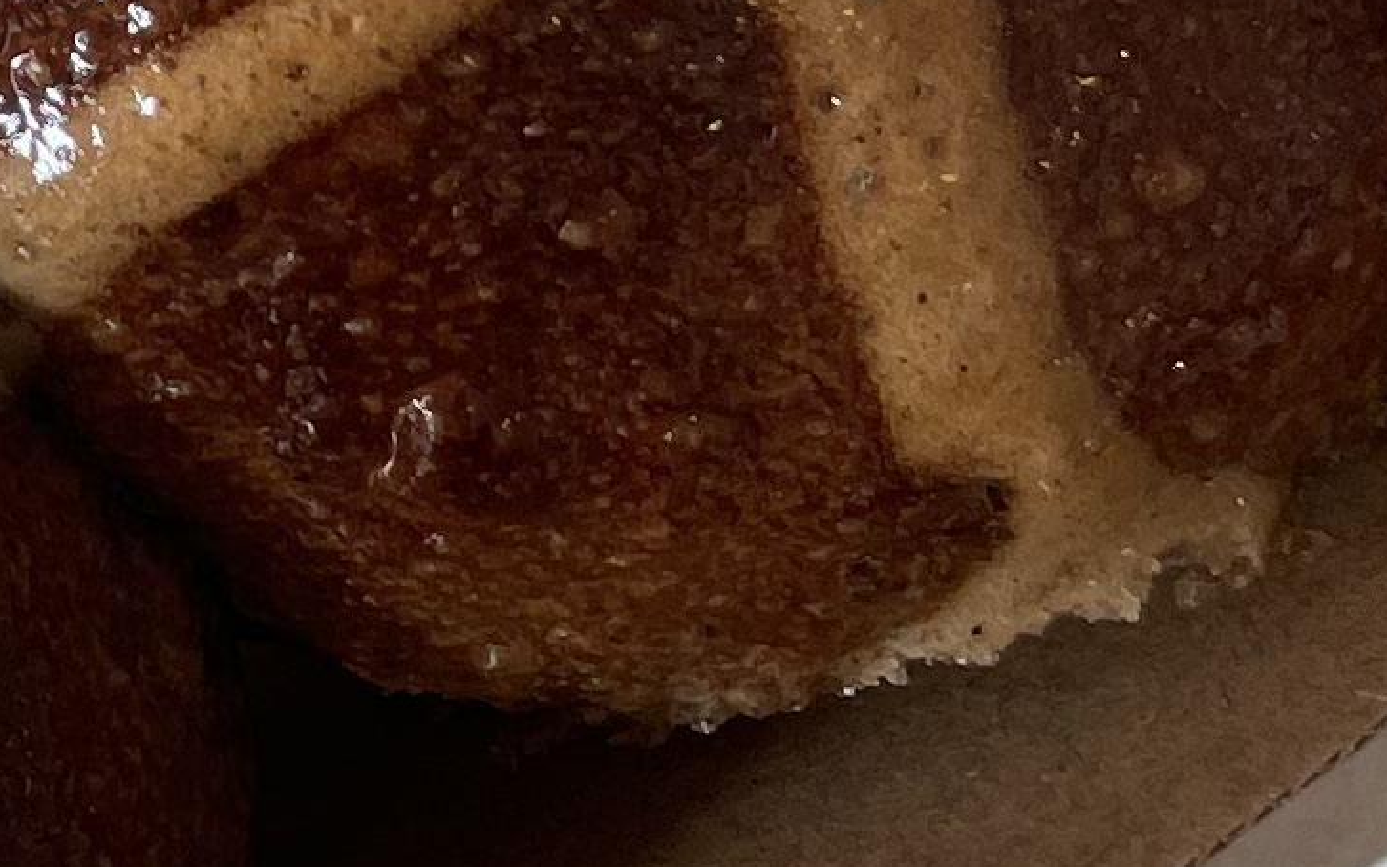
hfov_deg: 12.5
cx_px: -1095
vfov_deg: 8.0
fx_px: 5784
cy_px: -1186
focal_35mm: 153
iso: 32
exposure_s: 1/247
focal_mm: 4.2
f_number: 1.6
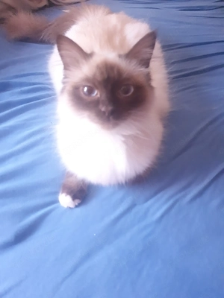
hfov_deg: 53.1
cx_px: 112
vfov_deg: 67.3
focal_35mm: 26
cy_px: 149
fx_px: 224
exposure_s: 1/25
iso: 1250
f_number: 1.5
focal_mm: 4.32
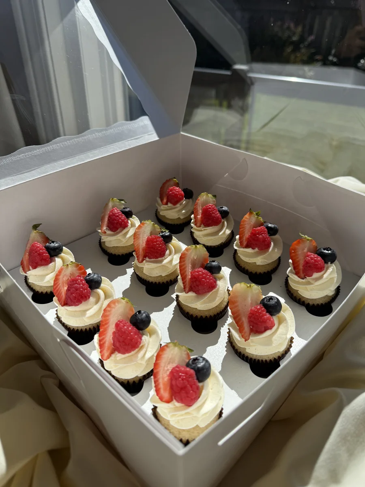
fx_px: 337
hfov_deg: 56.8
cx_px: 182
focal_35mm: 24
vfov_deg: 71.6
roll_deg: -1.6
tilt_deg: -35.3
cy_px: 244
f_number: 1.78
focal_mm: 6.76
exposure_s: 1/7353
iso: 80
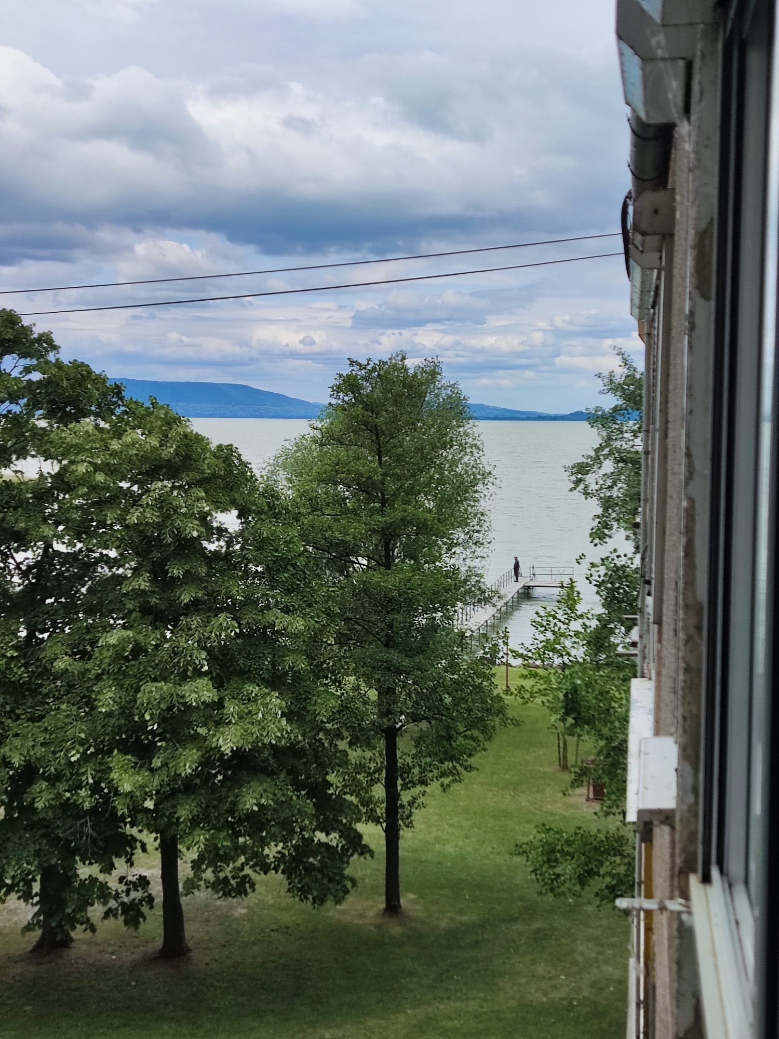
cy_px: 520
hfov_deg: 28.6
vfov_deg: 37.5
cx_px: 390
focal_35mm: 51
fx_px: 1530
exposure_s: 1/2697
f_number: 1.79
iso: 50
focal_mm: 4.71
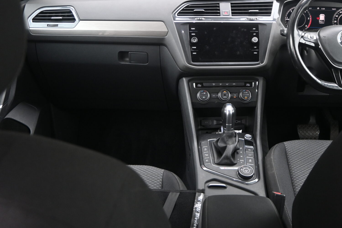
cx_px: 212
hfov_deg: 47.0
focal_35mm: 41
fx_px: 389
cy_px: 48
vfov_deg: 31.8
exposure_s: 1/125
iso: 720
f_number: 3.5
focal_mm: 16
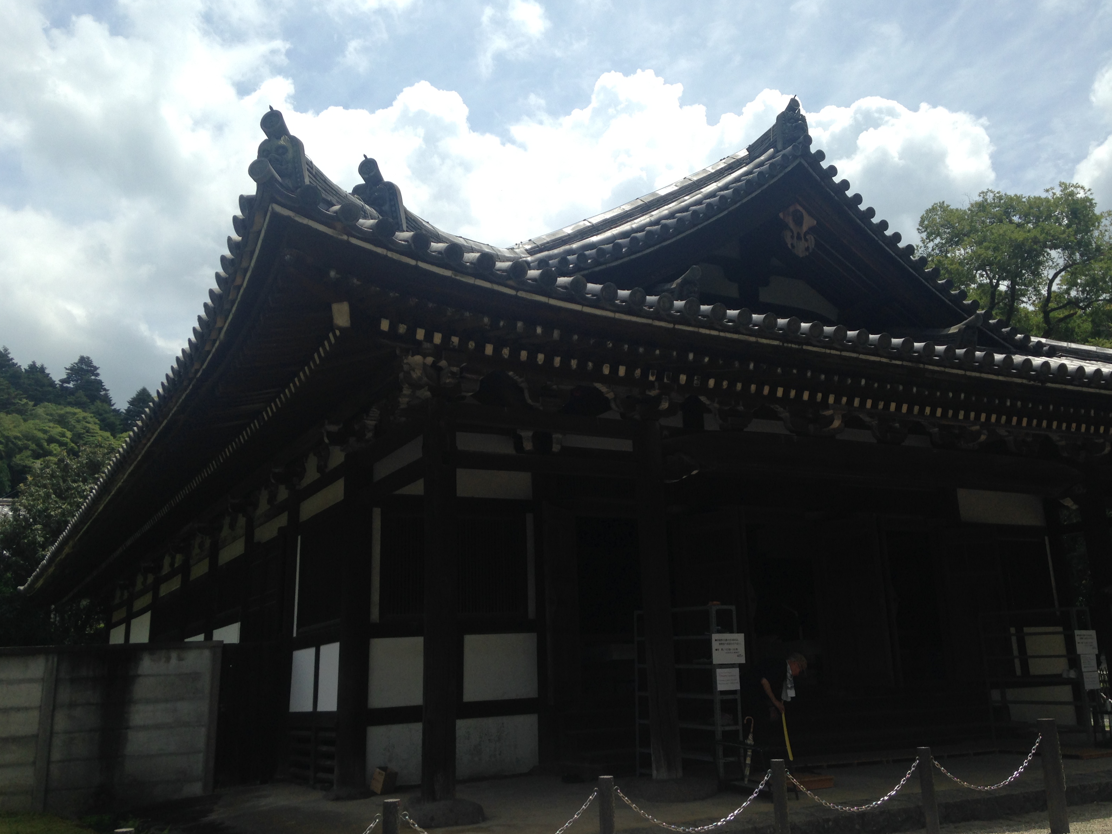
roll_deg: +3.6
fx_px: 1092
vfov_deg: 41.8
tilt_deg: +15.6
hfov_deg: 54.0
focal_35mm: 34
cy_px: 416
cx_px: 558
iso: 50
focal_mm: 4.12
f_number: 2.4
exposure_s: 1/2088
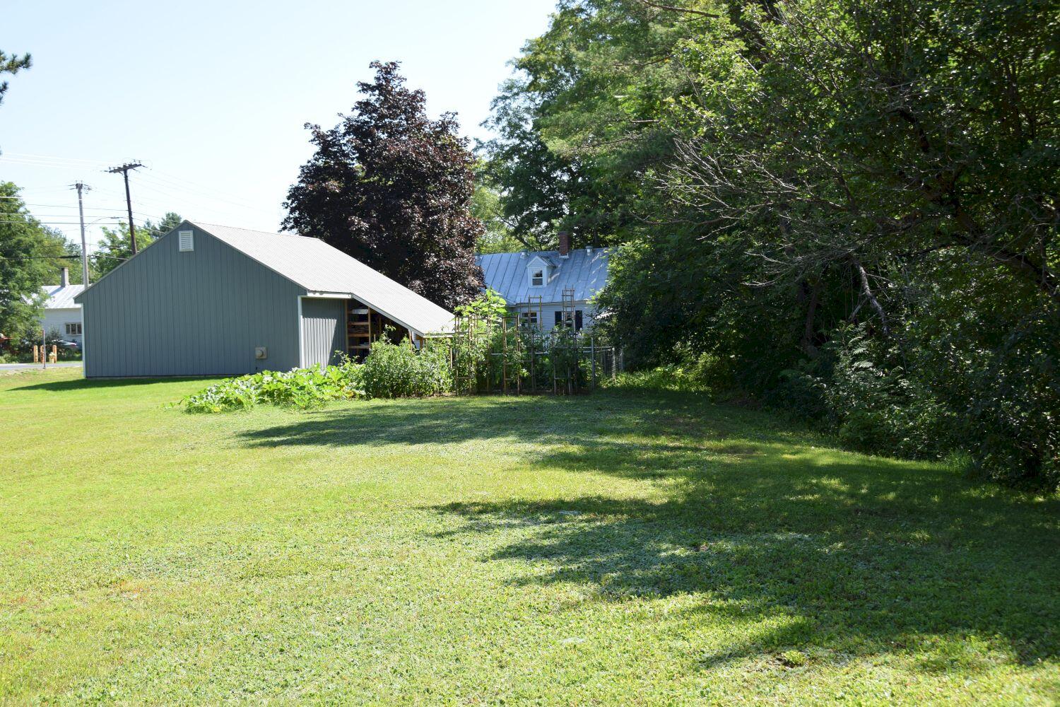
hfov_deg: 46.4
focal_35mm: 42
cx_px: 530
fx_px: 1237
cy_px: 354
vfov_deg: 31.9
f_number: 8
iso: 220
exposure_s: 1/250
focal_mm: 28
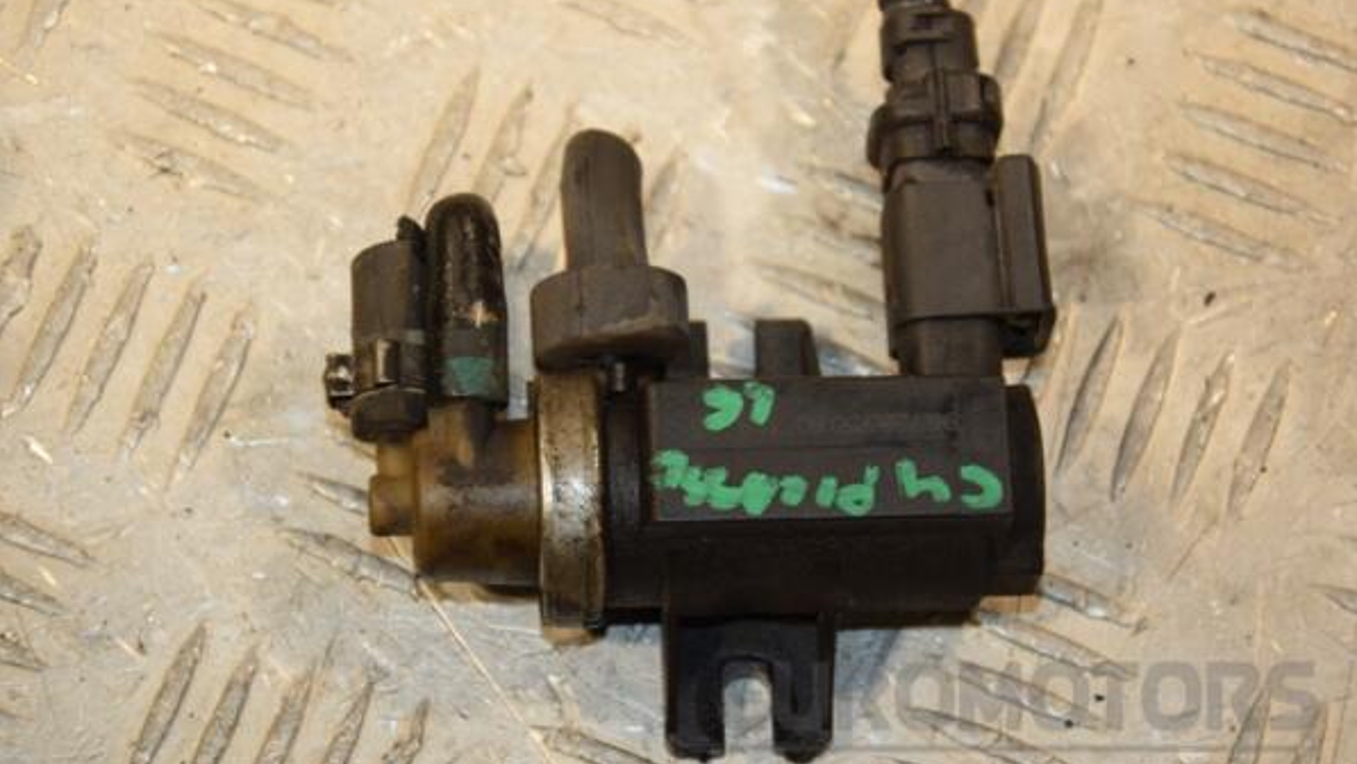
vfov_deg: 10.2
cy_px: 393
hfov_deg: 18.1
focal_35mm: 119
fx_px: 4265
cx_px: 680
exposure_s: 1/160
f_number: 5.3
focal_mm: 75
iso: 800
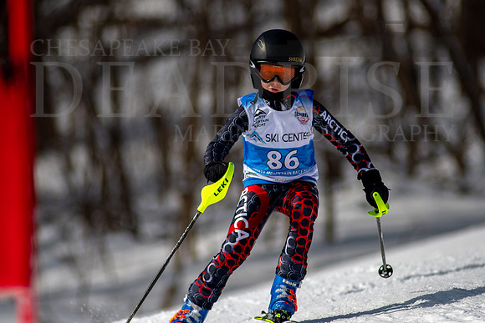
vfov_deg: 2.7
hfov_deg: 4.1
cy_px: 143
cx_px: 270
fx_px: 6760
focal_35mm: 502
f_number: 2.8
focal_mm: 300
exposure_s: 1/8000
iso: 100
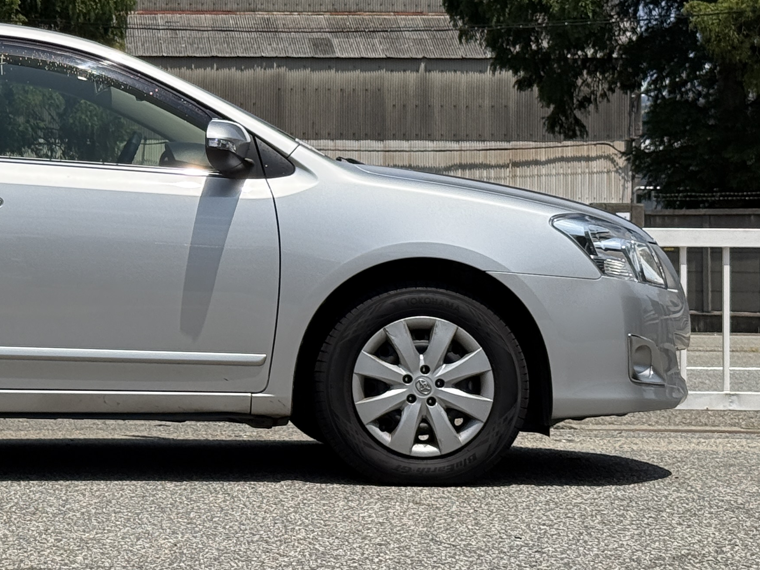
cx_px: -30
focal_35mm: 111
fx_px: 2437
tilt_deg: +2.1
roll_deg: -0.7
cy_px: 169
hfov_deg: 17.3
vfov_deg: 13.3
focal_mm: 6.76
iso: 100
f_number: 1.78
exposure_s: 1/9901
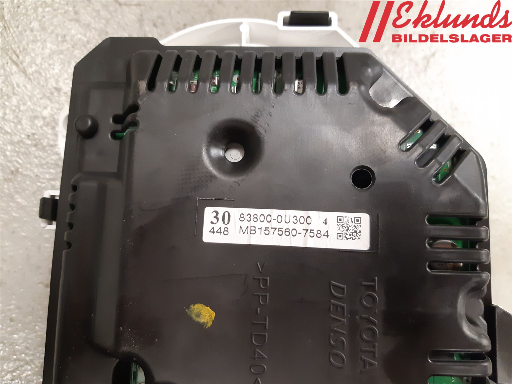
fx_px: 385
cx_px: 256
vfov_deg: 53.1
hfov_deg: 67.3
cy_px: 192
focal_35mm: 26
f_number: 1.7
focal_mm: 3.93
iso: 250
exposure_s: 1/33
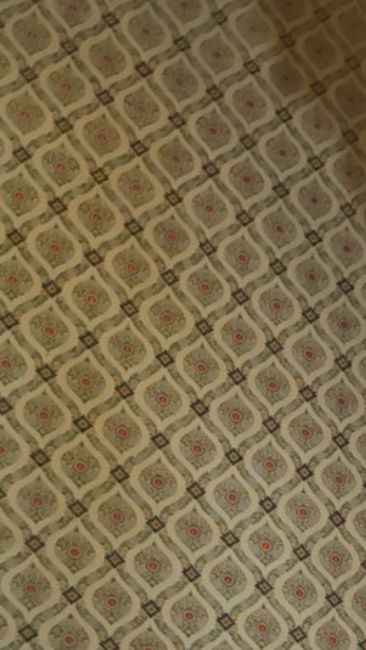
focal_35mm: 130
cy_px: 822
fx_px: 2242
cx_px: 1055
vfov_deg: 15.8
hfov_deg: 8.1
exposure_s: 1/99.9
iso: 64
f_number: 1.6
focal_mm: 5.56
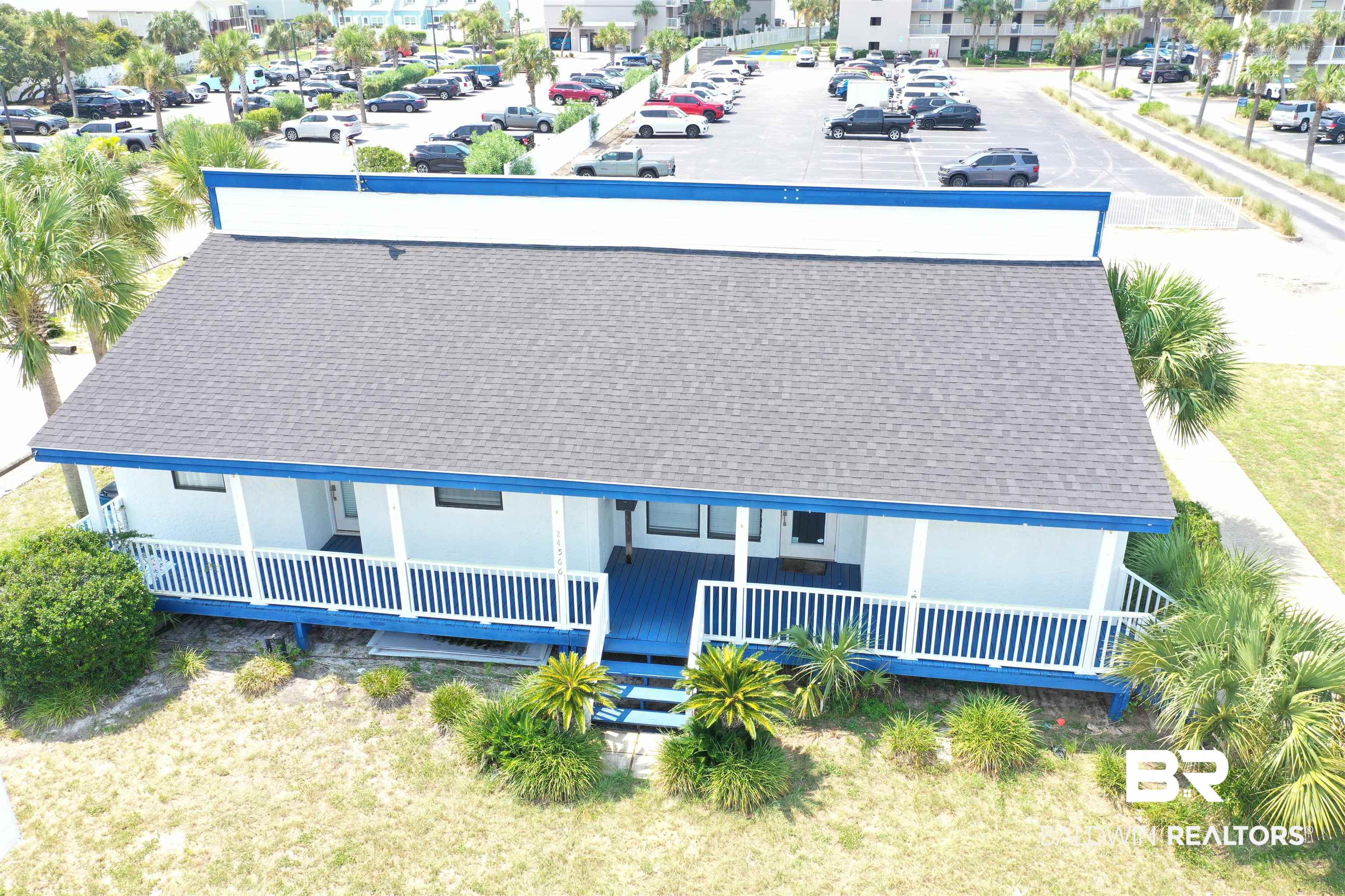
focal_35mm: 28
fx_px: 1046
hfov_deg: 65.5
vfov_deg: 46.4
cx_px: 672
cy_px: 448
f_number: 4.5
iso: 100
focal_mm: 10.26
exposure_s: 1/160
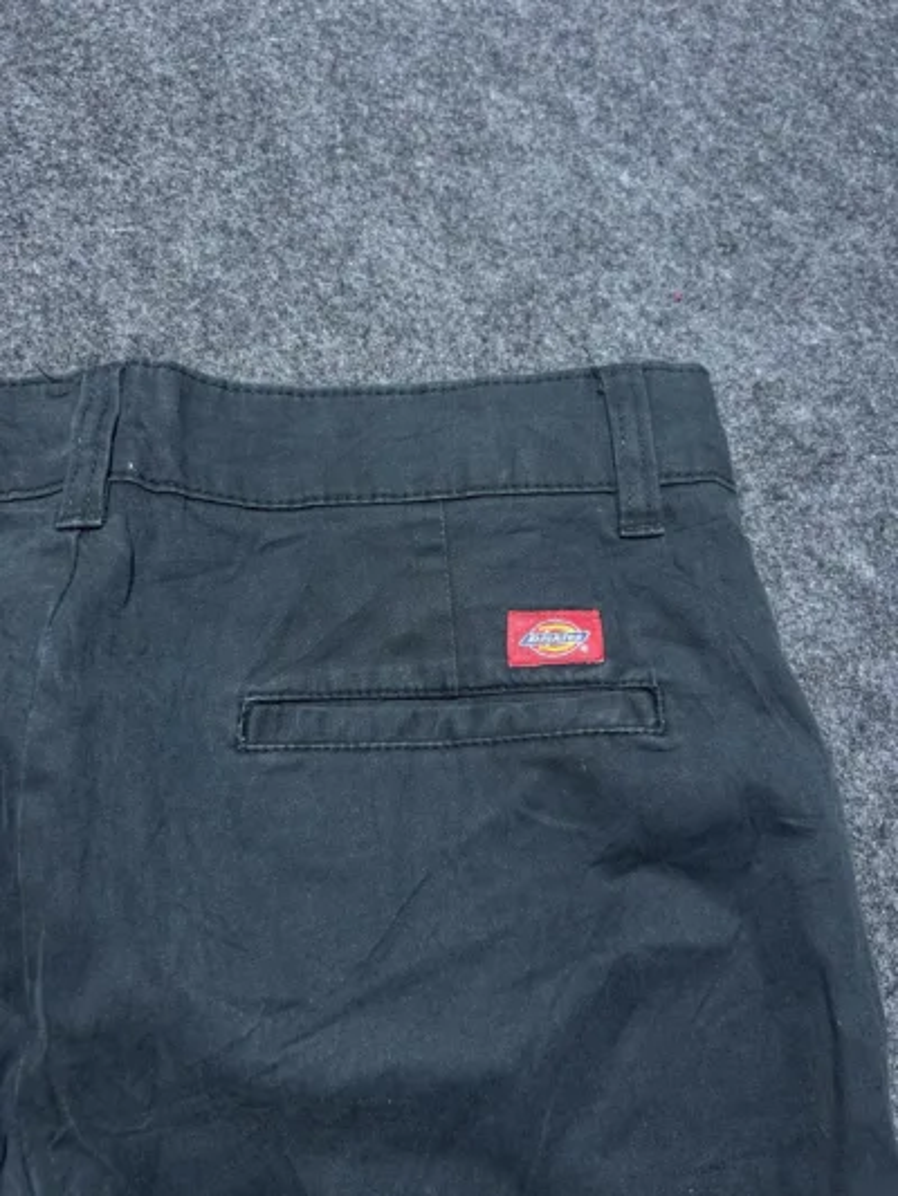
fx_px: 899
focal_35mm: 26
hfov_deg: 53.1
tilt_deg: -45.6
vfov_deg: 67.3
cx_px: 449
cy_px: 598
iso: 100
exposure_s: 1/50
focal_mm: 5.7
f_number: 1.5
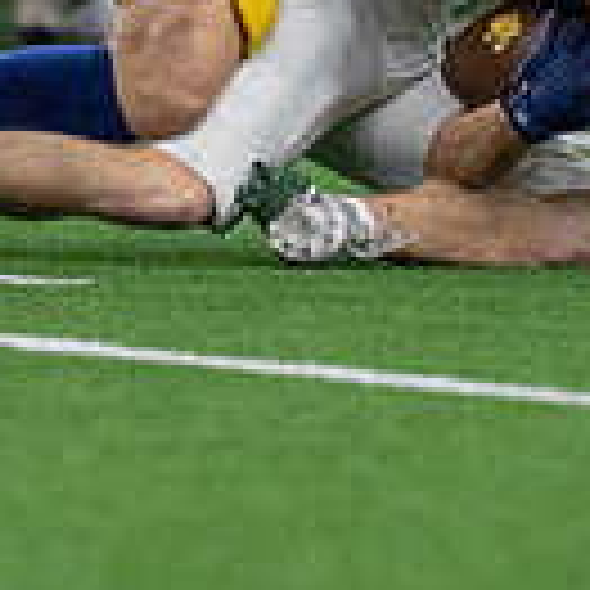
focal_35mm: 1457
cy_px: -336
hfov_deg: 1.2
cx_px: 644
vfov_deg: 1.2
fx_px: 28096
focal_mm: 200
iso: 2000
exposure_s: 1/1000
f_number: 2.8
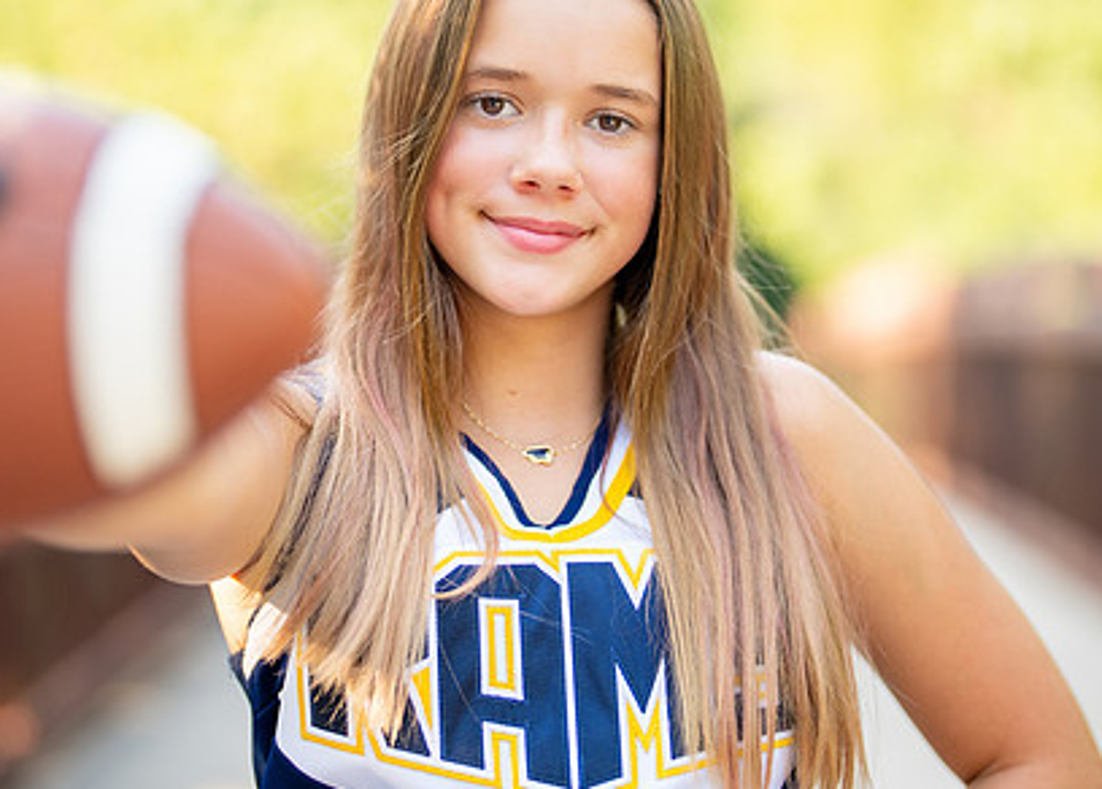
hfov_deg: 21.6
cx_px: 505
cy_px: 268
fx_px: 2881
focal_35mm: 92
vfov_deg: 15.6
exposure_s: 1/500
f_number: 1.2
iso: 100
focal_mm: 50
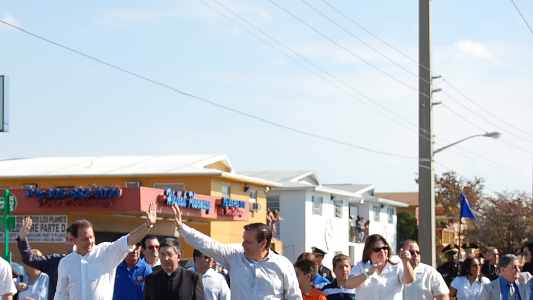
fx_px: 1749
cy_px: 235
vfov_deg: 9.8
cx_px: 199
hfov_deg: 17.3
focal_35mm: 124
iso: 200
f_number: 9
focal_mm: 55
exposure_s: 1/320
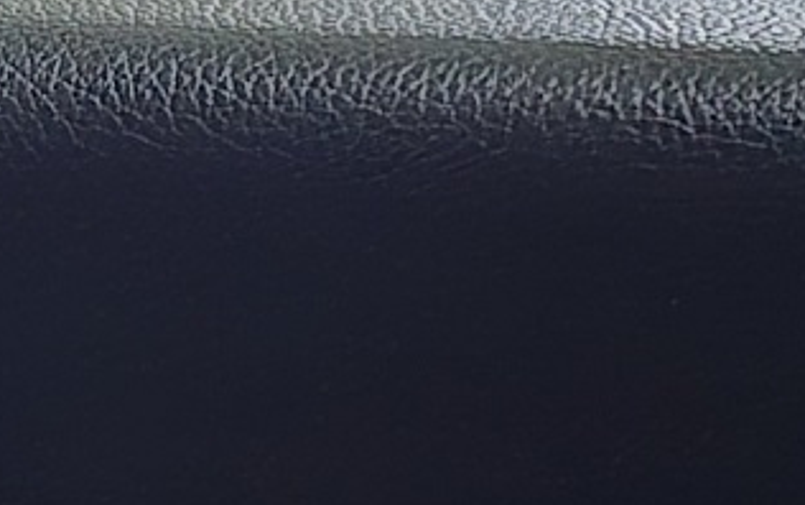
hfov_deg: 9.3
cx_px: -1506
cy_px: 1222
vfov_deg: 6.7
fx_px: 4062
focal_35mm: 185
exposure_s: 1/15
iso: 2000
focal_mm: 6.3
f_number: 1.7
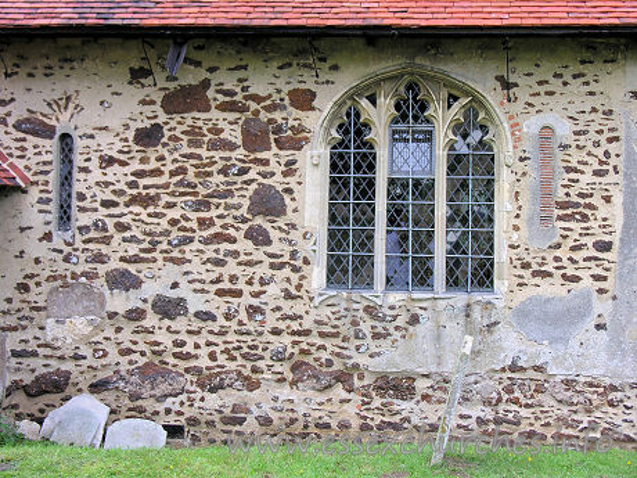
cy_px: 239
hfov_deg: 27.4
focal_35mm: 71
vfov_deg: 20.7
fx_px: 1307
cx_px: 318
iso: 50
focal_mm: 18
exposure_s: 1/35.3
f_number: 3.3
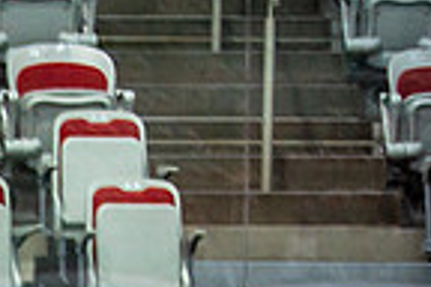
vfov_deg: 2.4
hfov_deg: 3.6
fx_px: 6788
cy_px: 699
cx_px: -599
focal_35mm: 567
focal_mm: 105
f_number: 2.8
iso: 400
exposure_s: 1/640
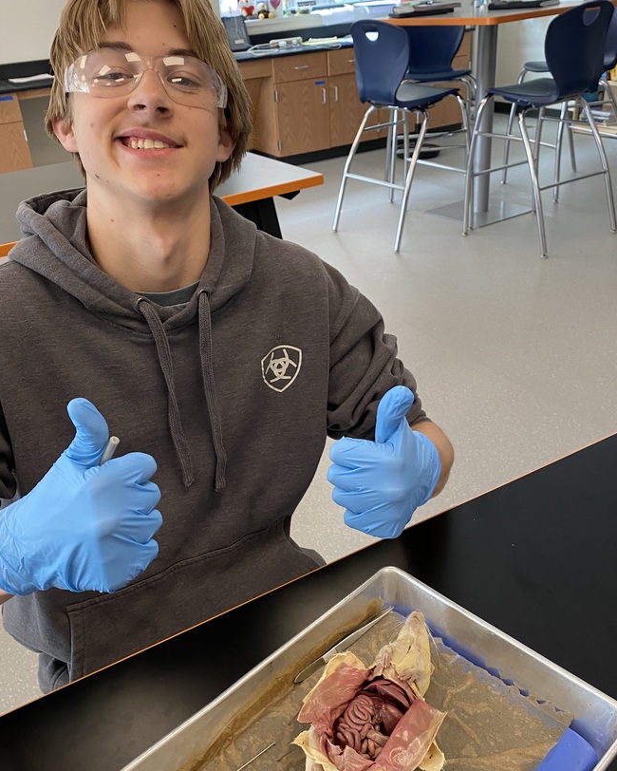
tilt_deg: -27.2
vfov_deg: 55.6
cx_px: 268
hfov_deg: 45.7
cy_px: 391
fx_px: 730
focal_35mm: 32
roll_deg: +5.7
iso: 160
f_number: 1.8
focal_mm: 4.25
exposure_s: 1/60
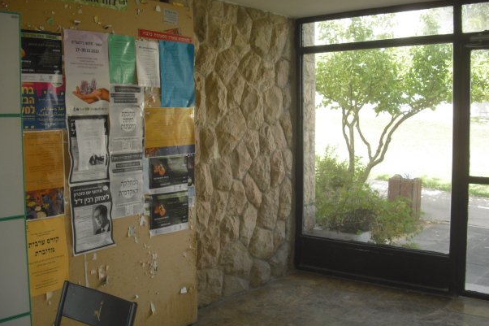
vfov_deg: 31.9
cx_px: 238
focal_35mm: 42
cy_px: 159
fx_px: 570
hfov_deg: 46.4
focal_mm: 6.2
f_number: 2.8
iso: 100
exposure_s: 1/320
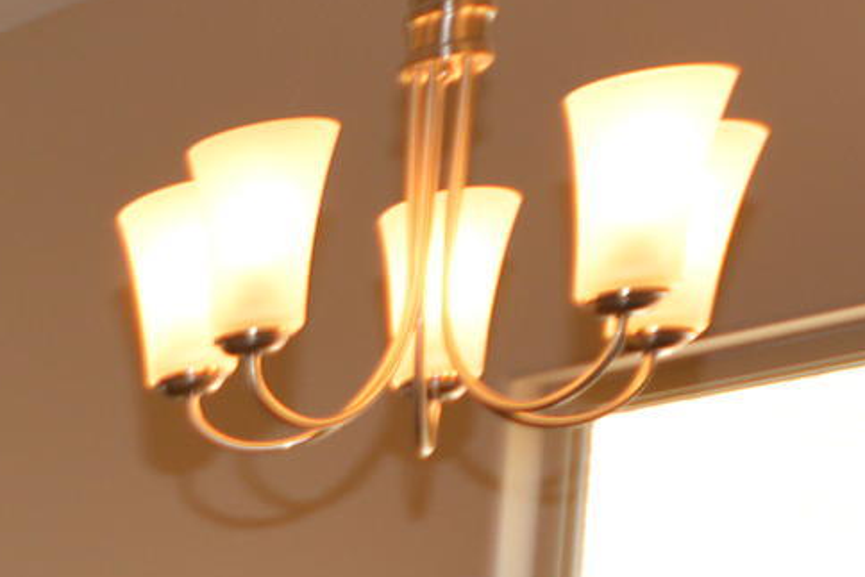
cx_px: -1008
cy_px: 1290
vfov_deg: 12.3
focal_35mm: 93
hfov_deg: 15.7
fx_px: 2235
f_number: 4.5
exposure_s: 1/80
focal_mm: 10
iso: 200
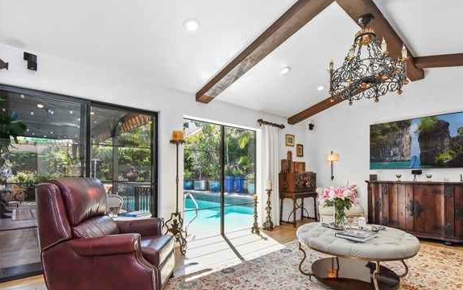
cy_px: 164
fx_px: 215
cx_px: 254
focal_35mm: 17
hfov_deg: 94.1
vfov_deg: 67.8
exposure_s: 1/250
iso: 1000
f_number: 7.1
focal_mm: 10
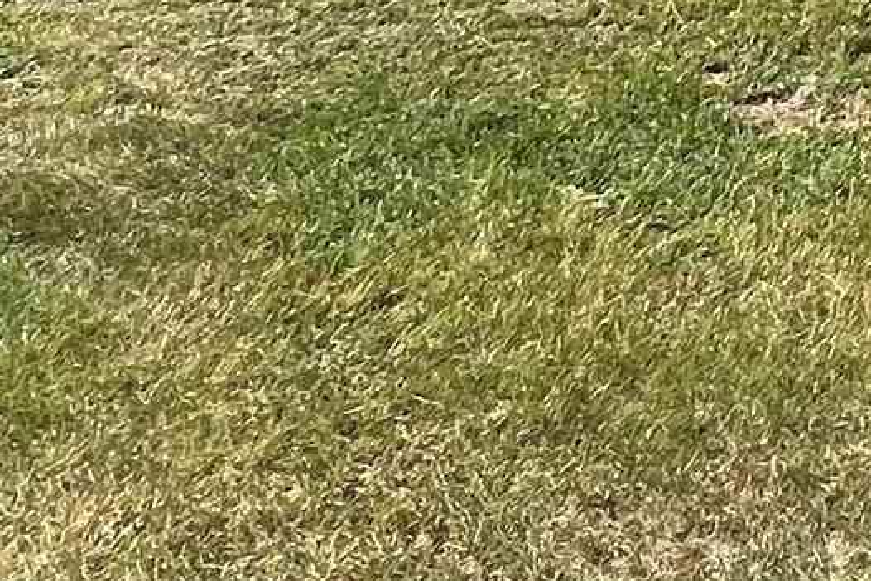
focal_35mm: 79
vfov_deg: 13.4
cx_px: 1523
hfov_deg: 19.7
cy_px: -748
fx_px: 1912
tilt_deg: +4.2
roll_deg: +0.9
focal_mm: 1.57
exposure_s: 1/960
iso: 32
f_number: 1.8
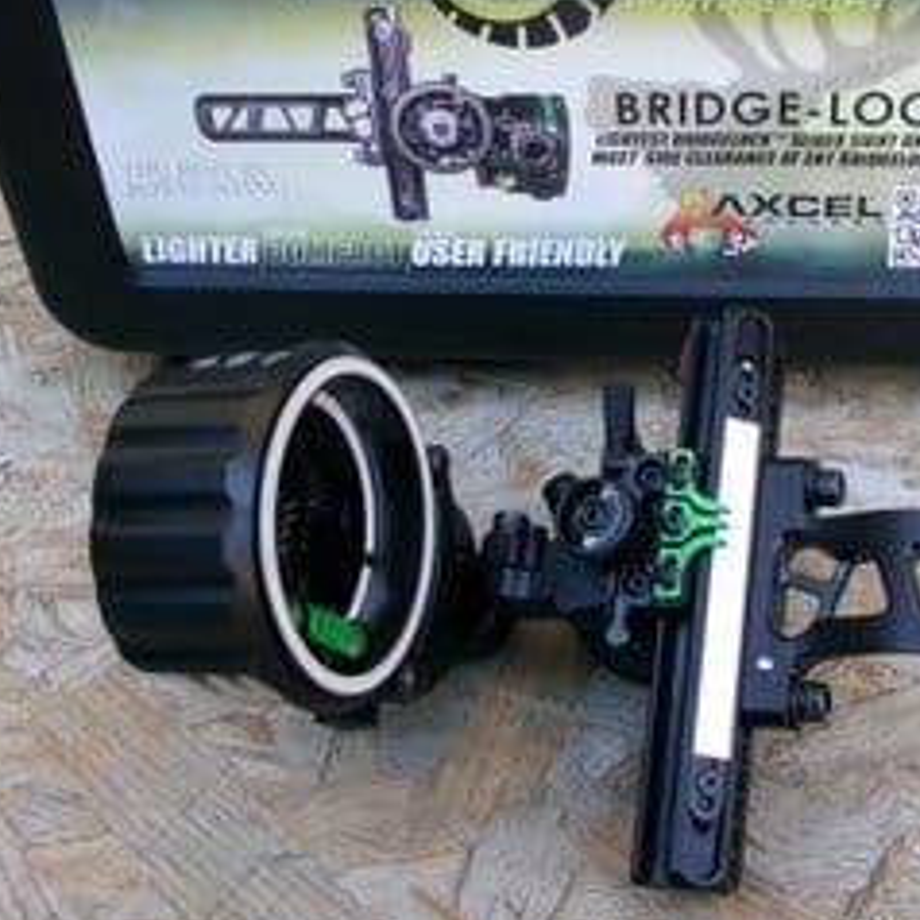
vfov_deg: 33.9
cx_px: 618
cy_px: 371
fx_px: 1503
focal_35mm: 50
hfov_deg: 33.7
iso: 109
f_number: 3.9
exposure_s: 1/34
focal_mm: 5.1
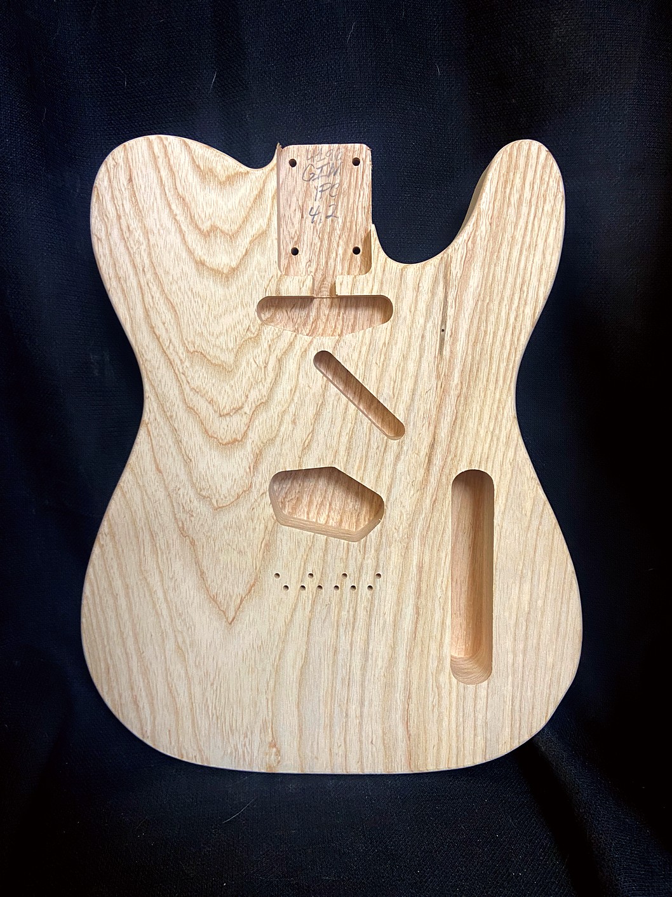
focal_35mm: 26
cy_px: 448
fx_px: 673
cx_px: 336
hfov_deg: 53.1
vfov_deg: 67.3
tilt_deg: -11.1
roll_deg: +1.5
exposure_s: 1/60
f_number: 1.8
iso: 160
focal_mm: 4.25
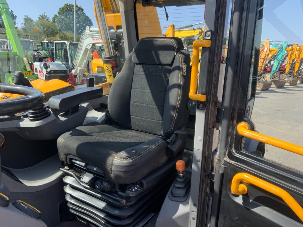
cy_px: 114
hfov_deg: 61.7
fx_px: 254
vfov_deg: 48.2
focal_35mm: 29
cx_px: 152
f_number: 1.8
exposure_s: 1/394
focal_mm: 3
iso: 16
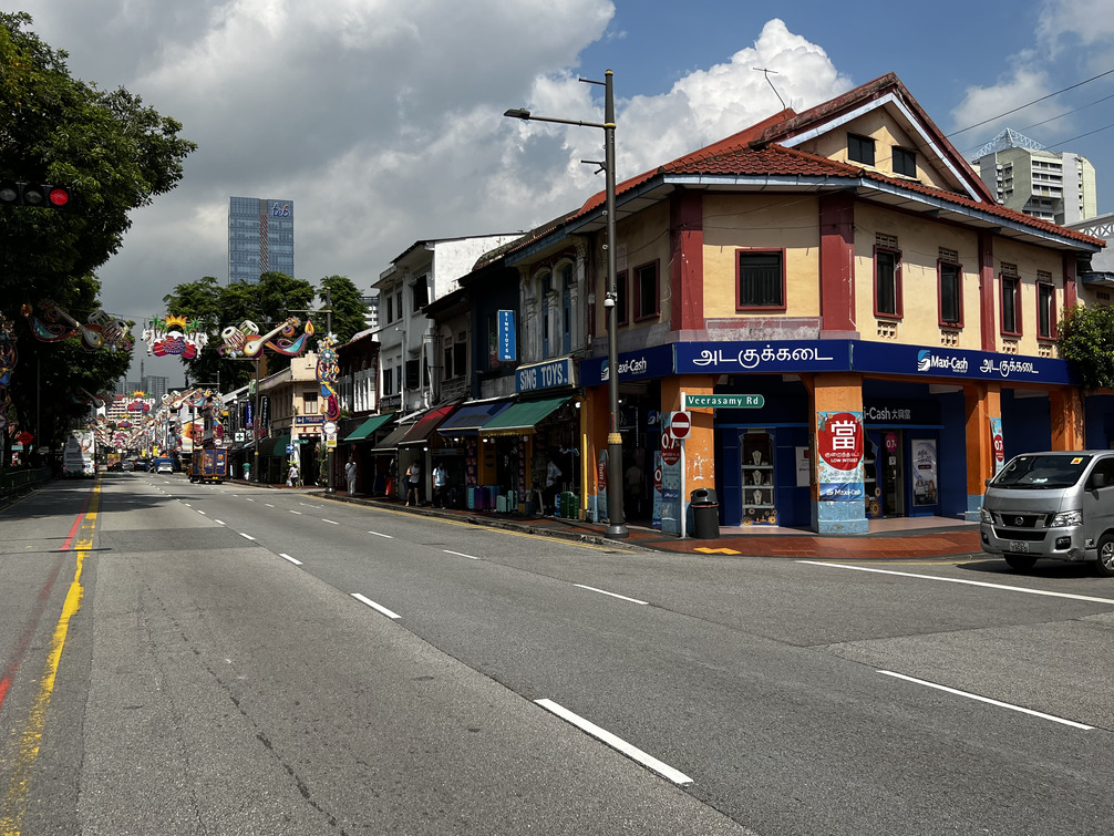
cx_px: 533
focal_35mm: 31
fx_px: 998
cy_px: 406
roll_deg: +2.2
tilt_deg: +2.5
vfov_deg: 45.5
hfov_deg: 58.3
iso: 50
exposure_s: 1/6211
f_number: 1.5
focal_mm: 5.7
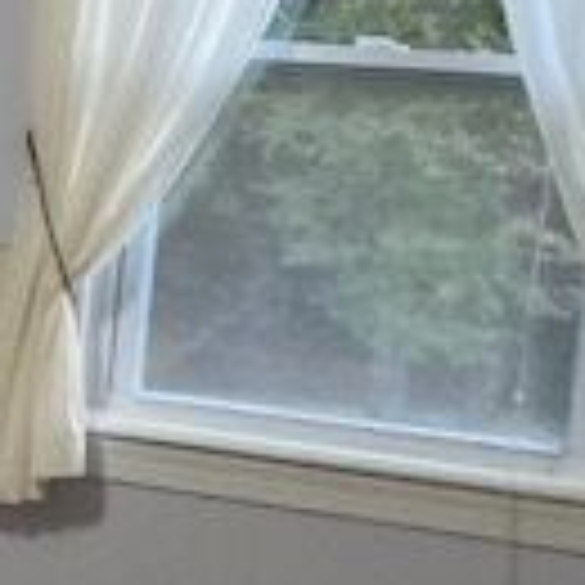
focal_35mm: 122
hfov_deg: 12.0
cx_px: -742
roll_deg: -3.2
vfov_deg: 14.3
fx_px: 2333
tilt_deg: -2.4
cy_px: 202
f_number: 1.8
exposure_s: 1/60
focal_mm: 3.99
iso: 200
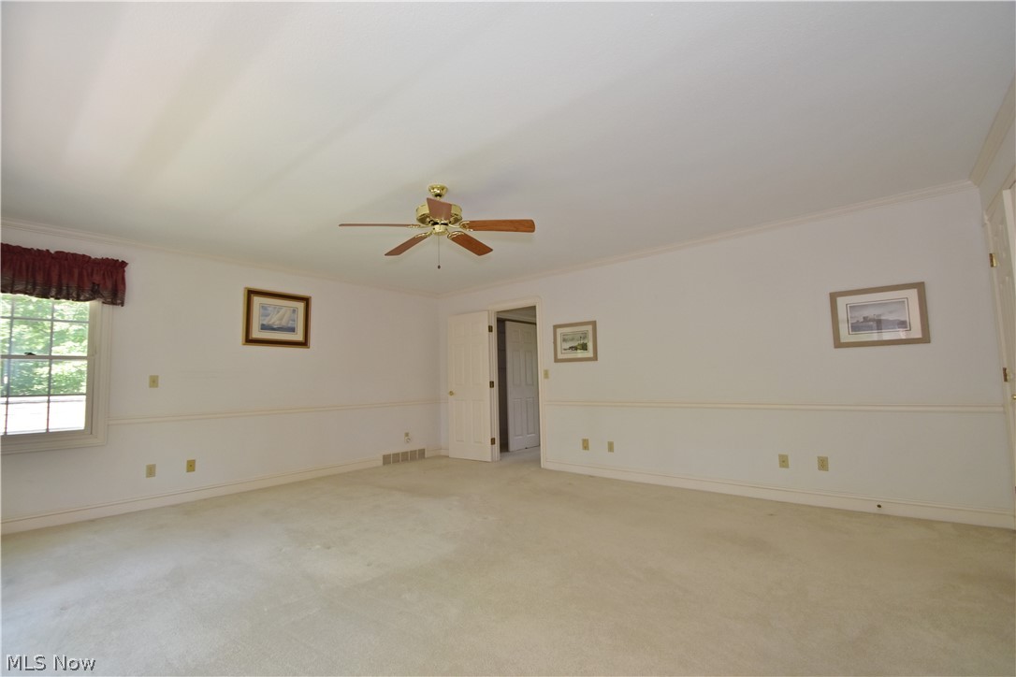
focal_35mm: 15
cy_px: 338
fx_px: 423
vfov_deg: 77.3
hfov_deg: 100.4
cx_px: 508
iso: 320
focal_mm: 10
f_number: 5.6
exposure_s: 1/60
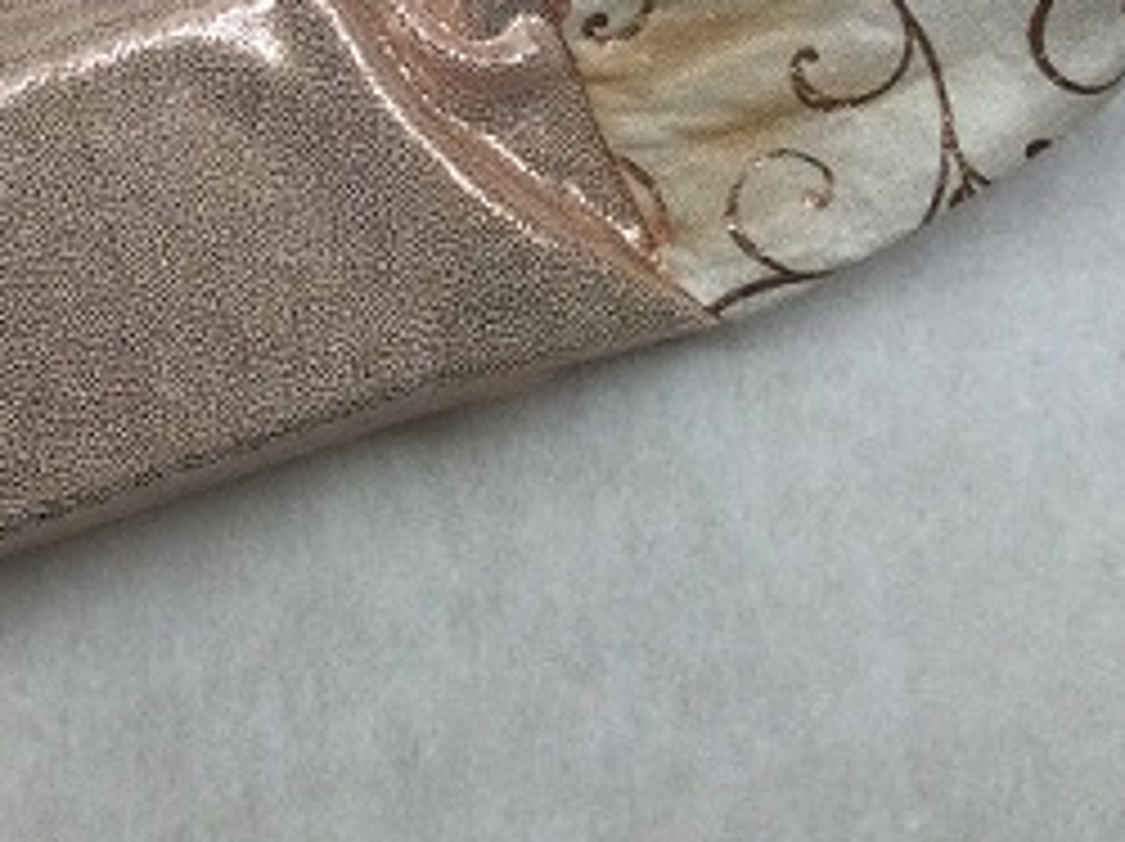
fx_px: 2468
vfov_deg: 18.5
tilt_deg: -84.4
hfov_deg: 24.8
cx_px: 68
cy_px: -128
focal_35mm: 76
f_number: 2.4
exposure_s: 1/30
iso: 25
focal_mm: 3.3
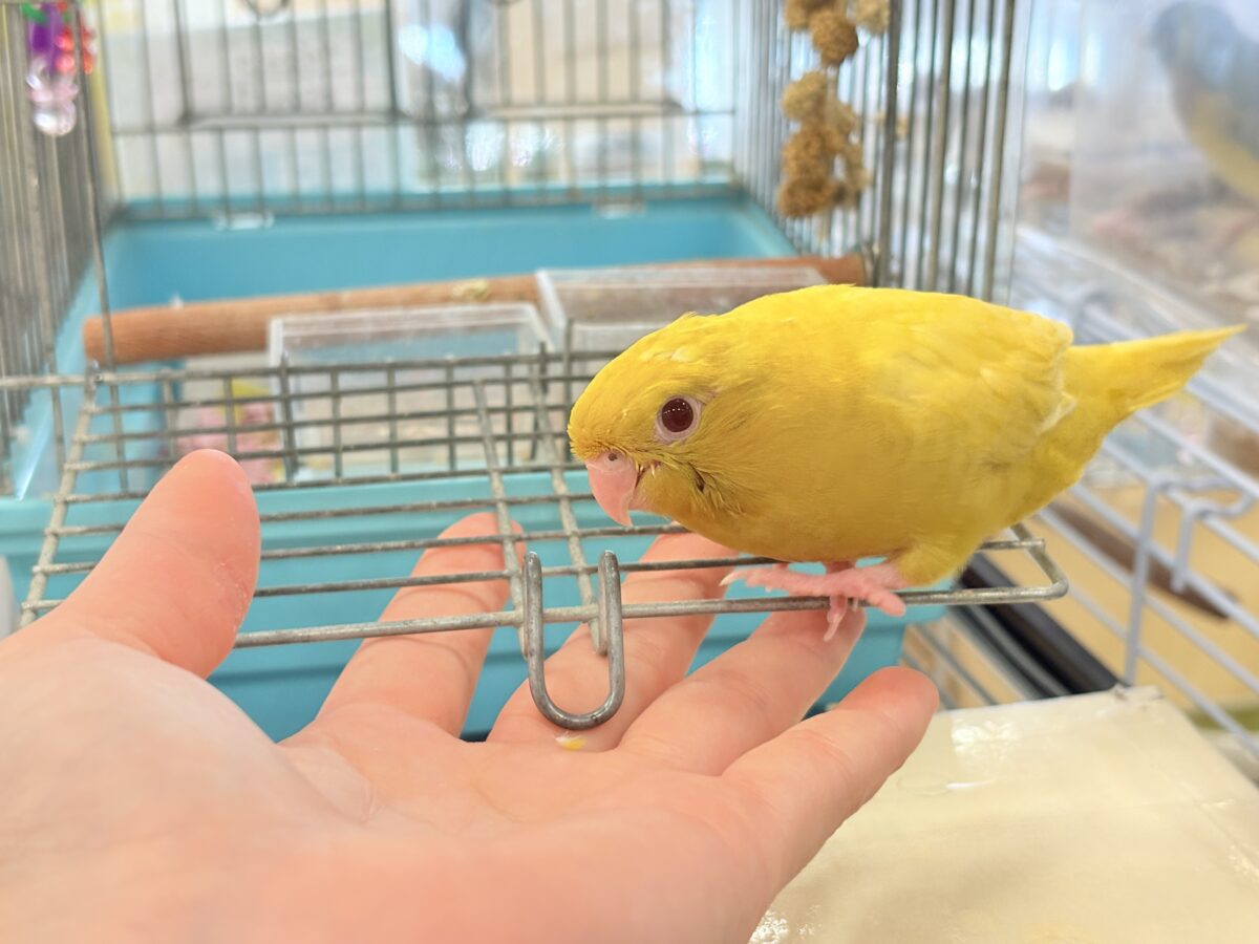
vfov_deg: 28.0
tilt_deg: -20.5
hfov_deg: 36.8
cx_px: 630
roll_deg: +0.0
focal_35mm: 52
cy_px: 472
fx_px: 1891
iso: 100
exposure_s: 1/100
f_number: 1.6
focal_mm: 5.96
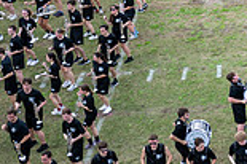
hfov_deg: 14.0
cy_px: 1
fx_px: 925
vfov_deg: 10.1
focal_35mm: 135
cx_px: 398
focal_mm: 36
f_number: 2.8
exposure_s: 1/1250
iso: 250
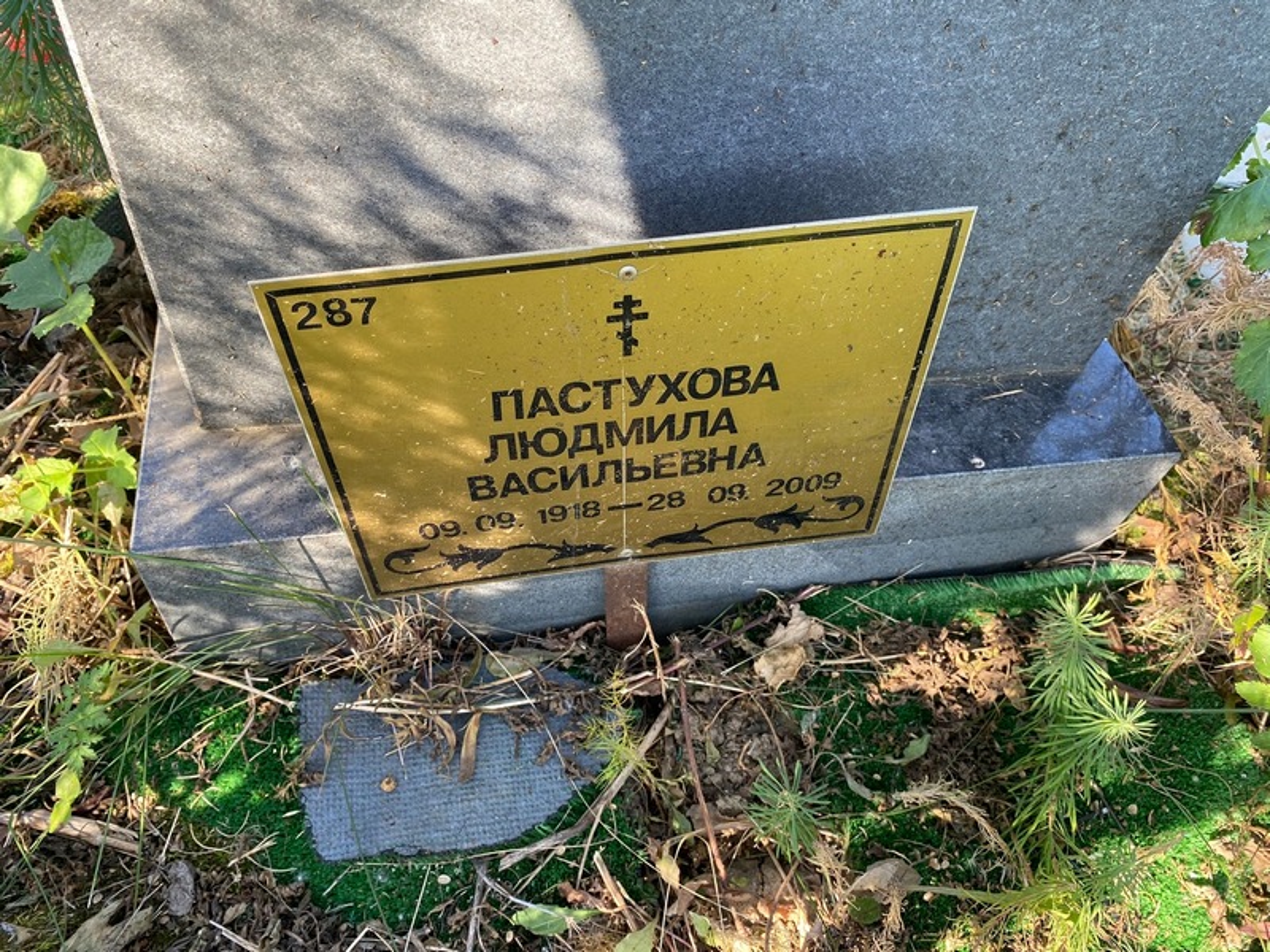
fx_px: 954
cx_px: 635
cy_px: 476
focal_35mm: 26
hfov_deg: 67.3
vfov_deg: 53.1
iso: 40
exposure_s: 1/121
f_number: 1.8
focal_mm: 4.25
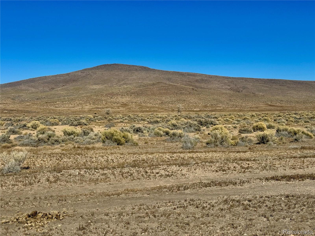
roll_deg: -0.4
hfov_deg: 39.7
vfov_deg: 30.3
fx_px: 437
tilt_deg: -1.2
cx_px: 158
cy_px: 118
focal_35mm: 48
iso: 64
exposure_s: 1/7937
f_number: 1.78
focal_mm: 6.76
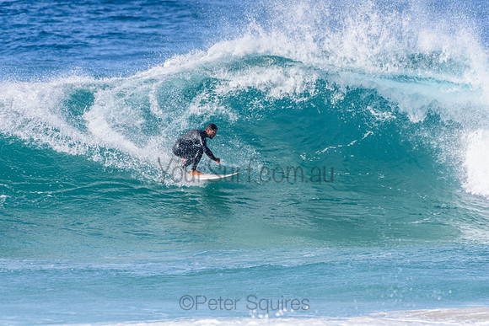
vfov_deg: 1.8
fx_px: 10189
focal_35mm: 750
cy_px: 163
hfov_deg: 2.7
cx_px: 244
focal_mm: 500
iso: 360
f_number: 5.6
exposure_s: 1/2000
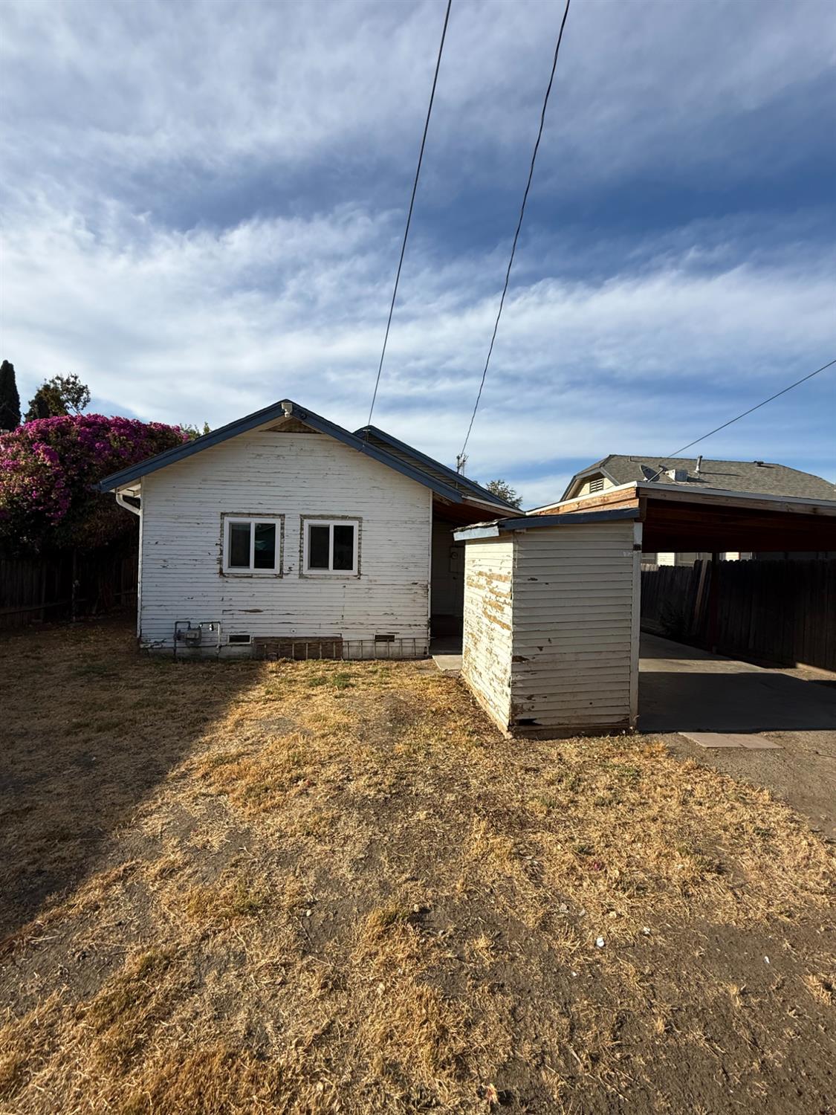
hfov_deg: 85.7
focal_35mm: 14
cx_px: 418
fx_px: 451
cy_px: 558
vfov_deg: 102.1
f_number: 2.2
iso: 50
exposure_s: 1/2165
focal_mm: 2.22
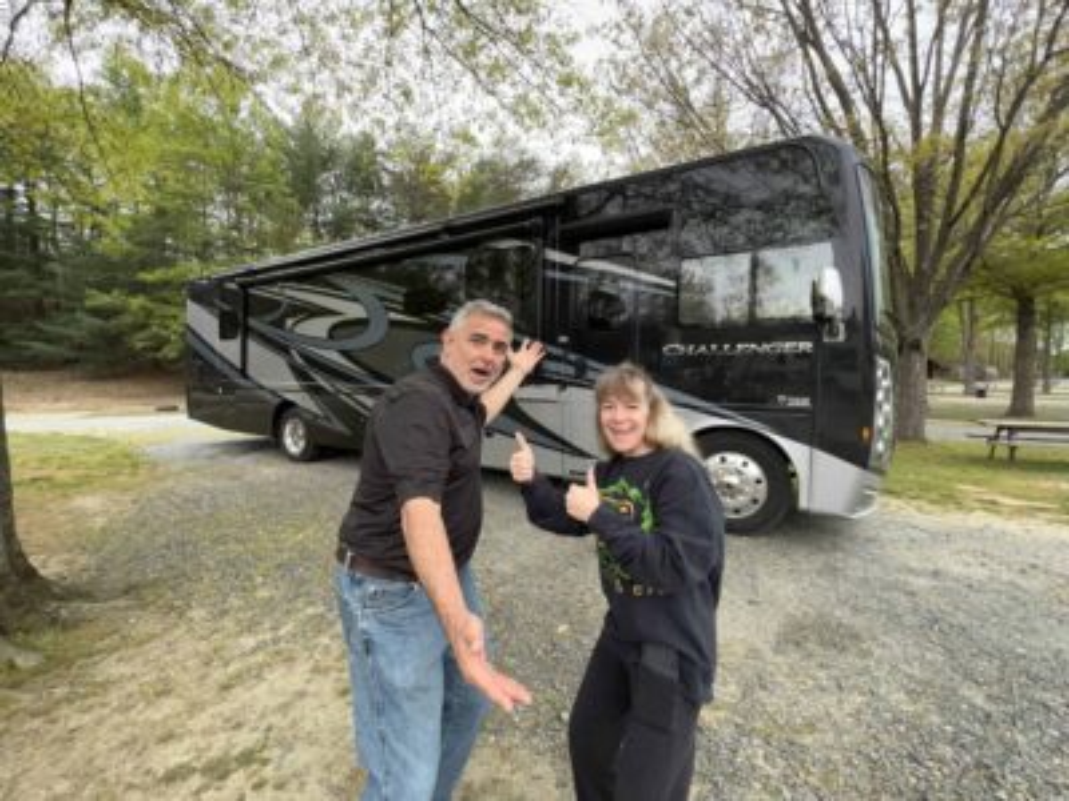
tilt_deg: -3.1
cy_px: 400
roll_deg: -0.9
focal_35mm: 13
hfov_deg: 106.2
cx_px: 534
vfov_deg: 89.9
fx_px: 401
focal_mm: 1.57
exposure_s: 1/99
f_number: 1.8
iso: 80
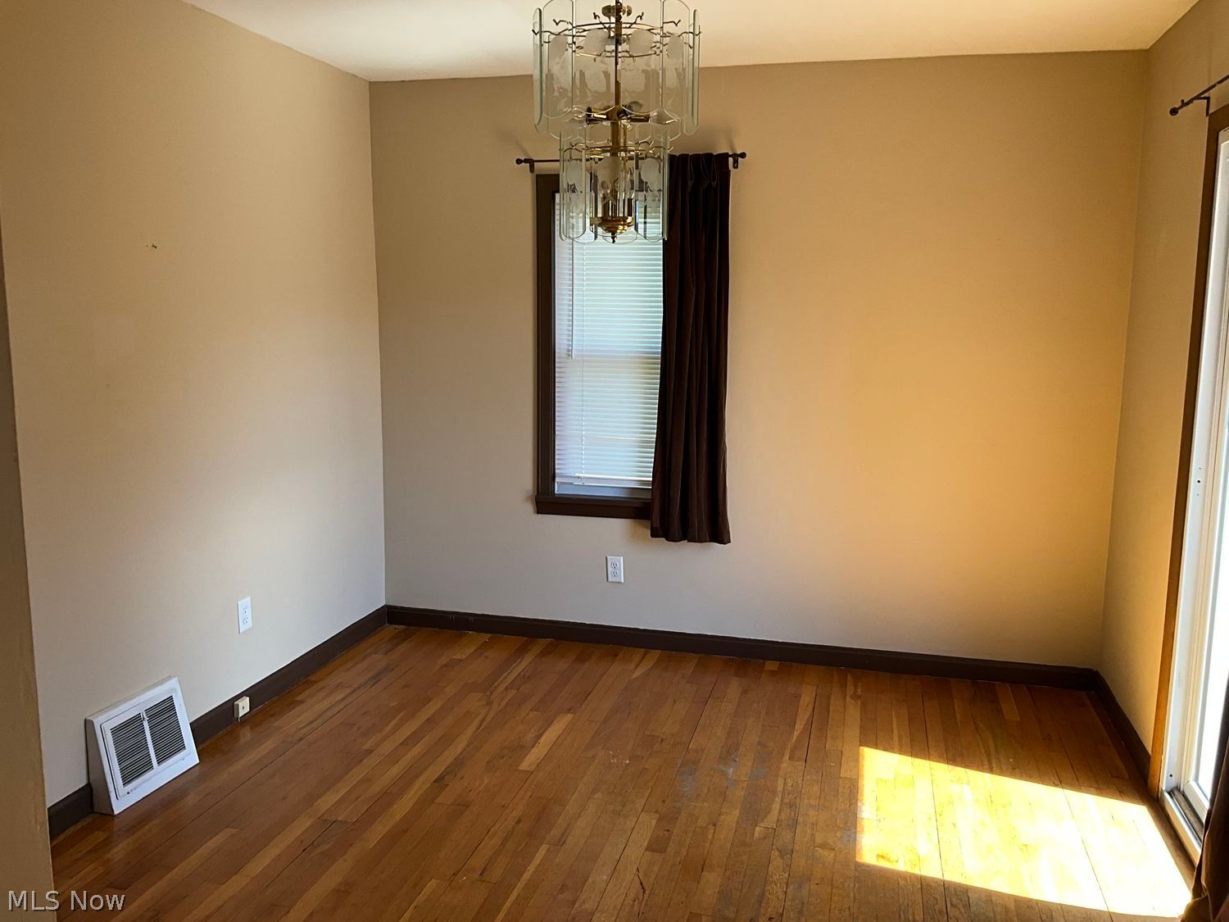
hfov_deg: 61.7
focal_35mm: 29
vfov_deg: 48.2
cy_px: 461
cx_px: 614
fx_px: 1030
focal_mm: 3
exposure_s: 1/122
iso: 40
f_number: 1.8
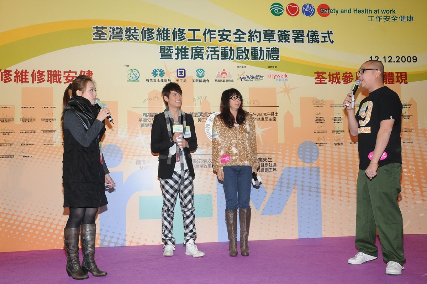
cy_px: 142
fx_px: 391
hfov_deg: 57.3
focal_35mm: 33
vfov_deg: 39.8
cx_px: 214
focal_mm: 22
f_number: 6.3
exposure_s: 1/160
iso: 800
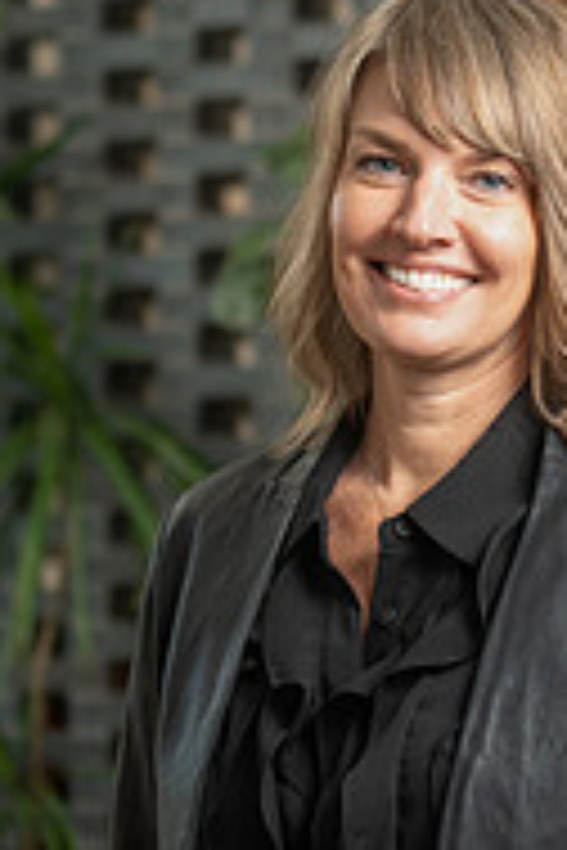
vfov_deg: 11.4
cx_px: 504
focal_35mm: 179
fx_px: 4229
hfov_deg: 7.7
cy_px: 729
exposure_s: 1/200
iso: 800
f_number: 4
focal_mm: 75
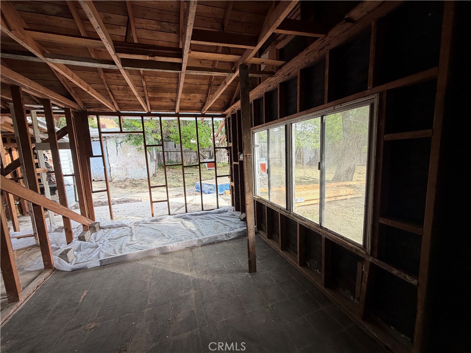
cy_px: 176
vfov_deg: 85.7
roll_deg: +3.8
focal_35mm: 14
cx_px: 236
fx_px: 190
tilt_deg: -6.4
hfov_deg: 102.1
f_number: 2.2
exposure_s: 1/121
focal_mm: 2.22
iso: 50
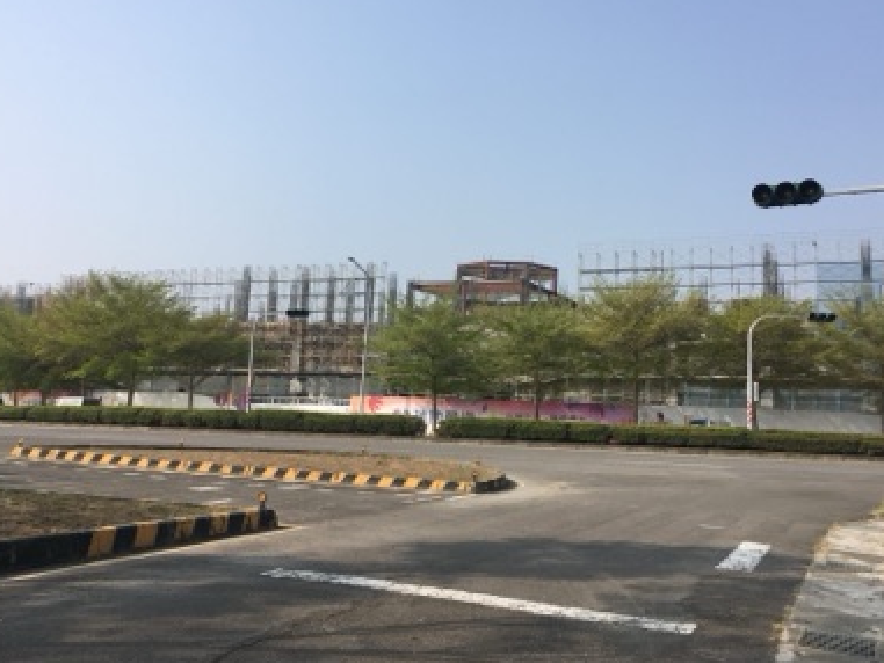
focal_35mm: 35
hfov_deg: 52.6
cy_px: 293
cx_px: 464
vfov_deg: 40.7
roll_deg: -2.7
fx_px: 894
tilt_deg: +8.2
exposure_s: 1/1399
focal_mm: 4.15
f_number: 2.2
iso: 25
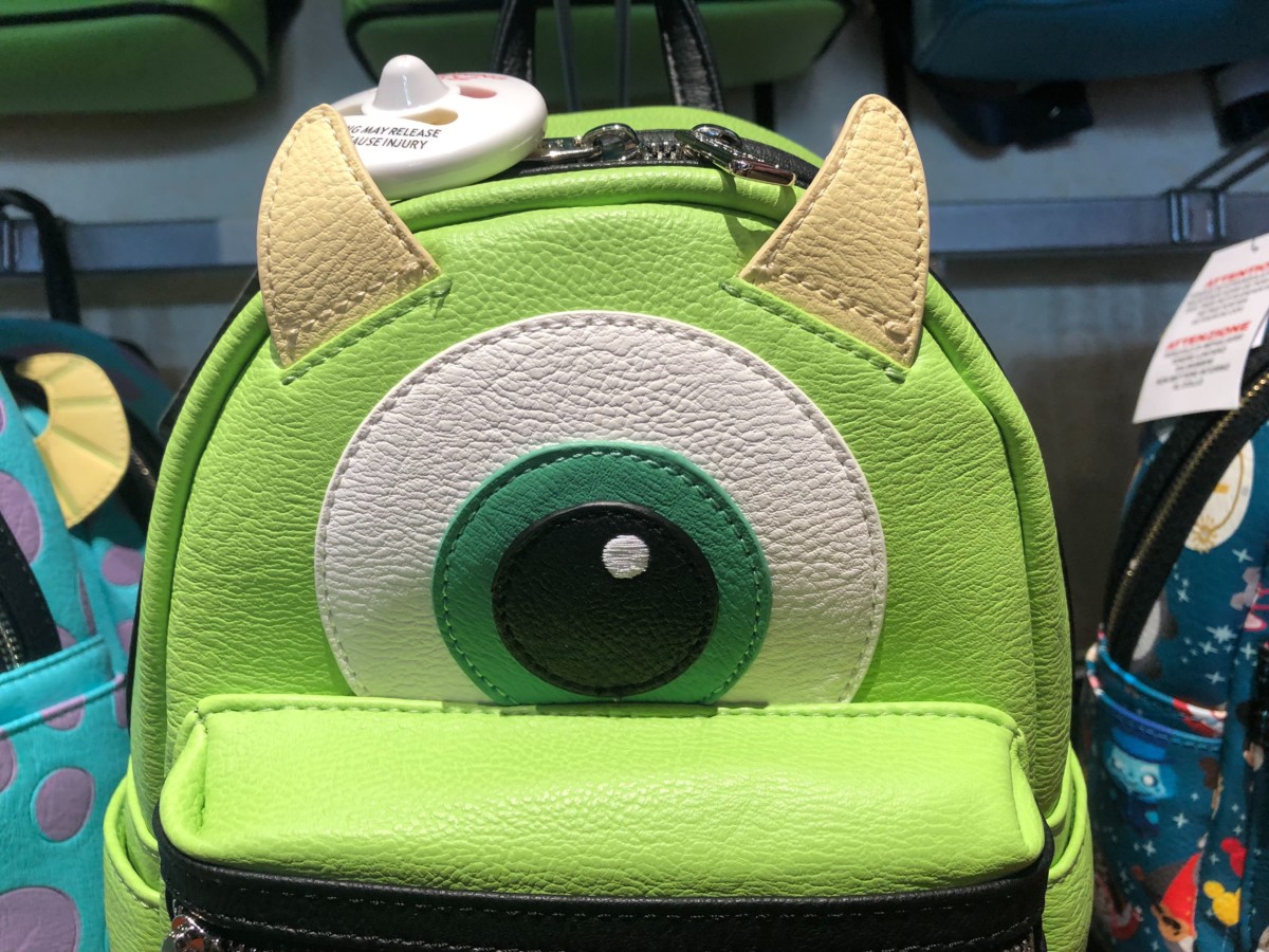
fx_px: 1026
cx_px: 634
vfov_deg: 49.7
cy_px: 476
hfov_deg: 63.4
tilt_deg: +3.2
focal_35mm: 28
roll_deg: +1.6
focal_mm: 3.99
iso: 32
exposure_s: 1/30
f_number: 1.8
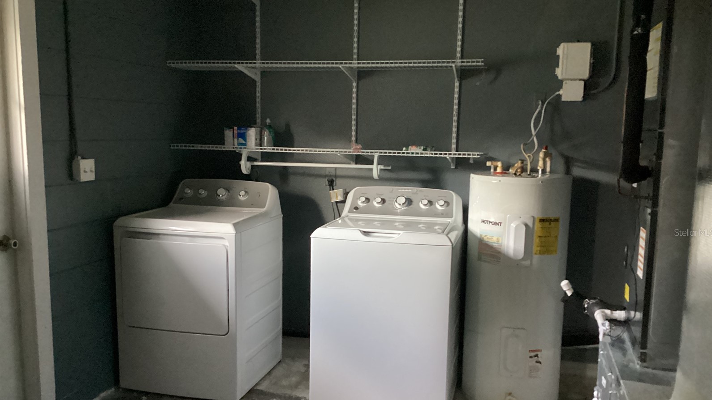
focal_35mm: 34
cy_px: 232
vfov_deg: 34.6
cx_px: 358
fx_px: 642
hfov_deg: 58.0
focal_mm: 3.3
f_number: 2.4
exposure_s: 1/30
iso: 640
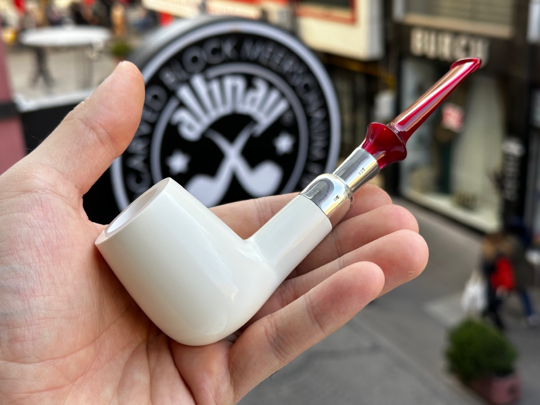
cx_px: 270
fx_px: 749
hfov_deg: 39.7
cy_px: 202
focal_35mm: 48
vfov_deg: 30.3
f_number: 1.78
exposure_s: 1/326
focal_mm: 6.86
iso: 64
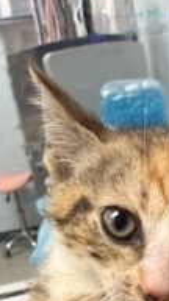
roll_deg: +7.9
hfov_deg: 20.5
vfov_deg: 33.2
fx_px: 456
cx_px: 159
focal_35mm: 57
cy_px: 310
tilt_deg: -23.6
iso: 320
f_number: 2.2
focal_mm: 2.22
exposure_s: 1/120
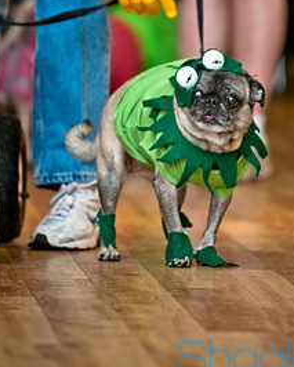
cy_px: 116
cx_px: 190
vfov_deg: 4.1
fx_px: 5174
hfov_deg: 3.3
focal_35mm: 476
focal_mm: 200
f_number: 2.8
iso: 200
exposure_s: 1/200
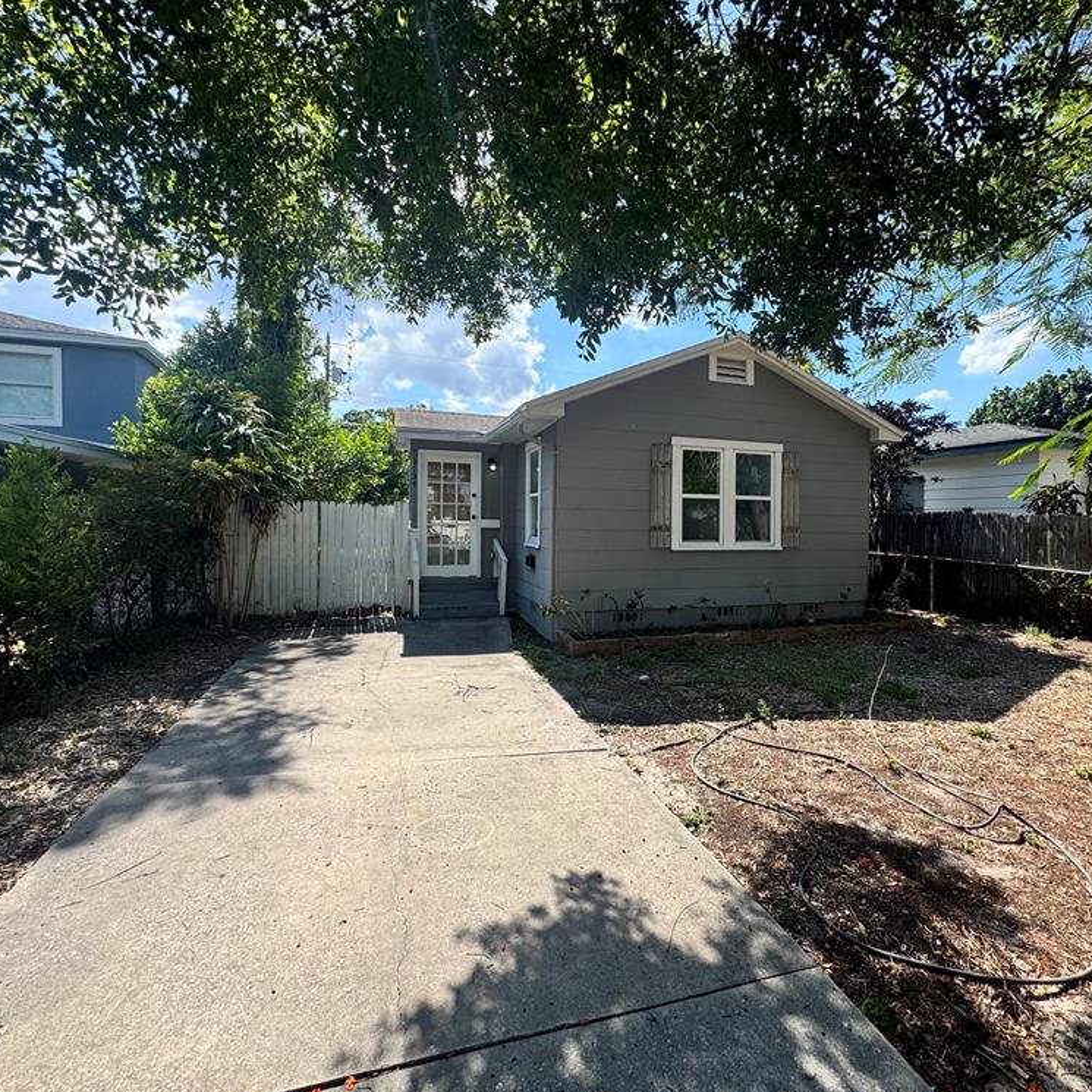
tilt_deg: -1.9
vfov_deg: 84.0
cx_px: 602
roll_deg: -0.4
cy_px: 539
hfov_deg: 83.7
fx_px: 607
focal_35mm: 17
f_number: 2.2
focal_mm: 2.22
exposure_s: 1/1094
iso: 40
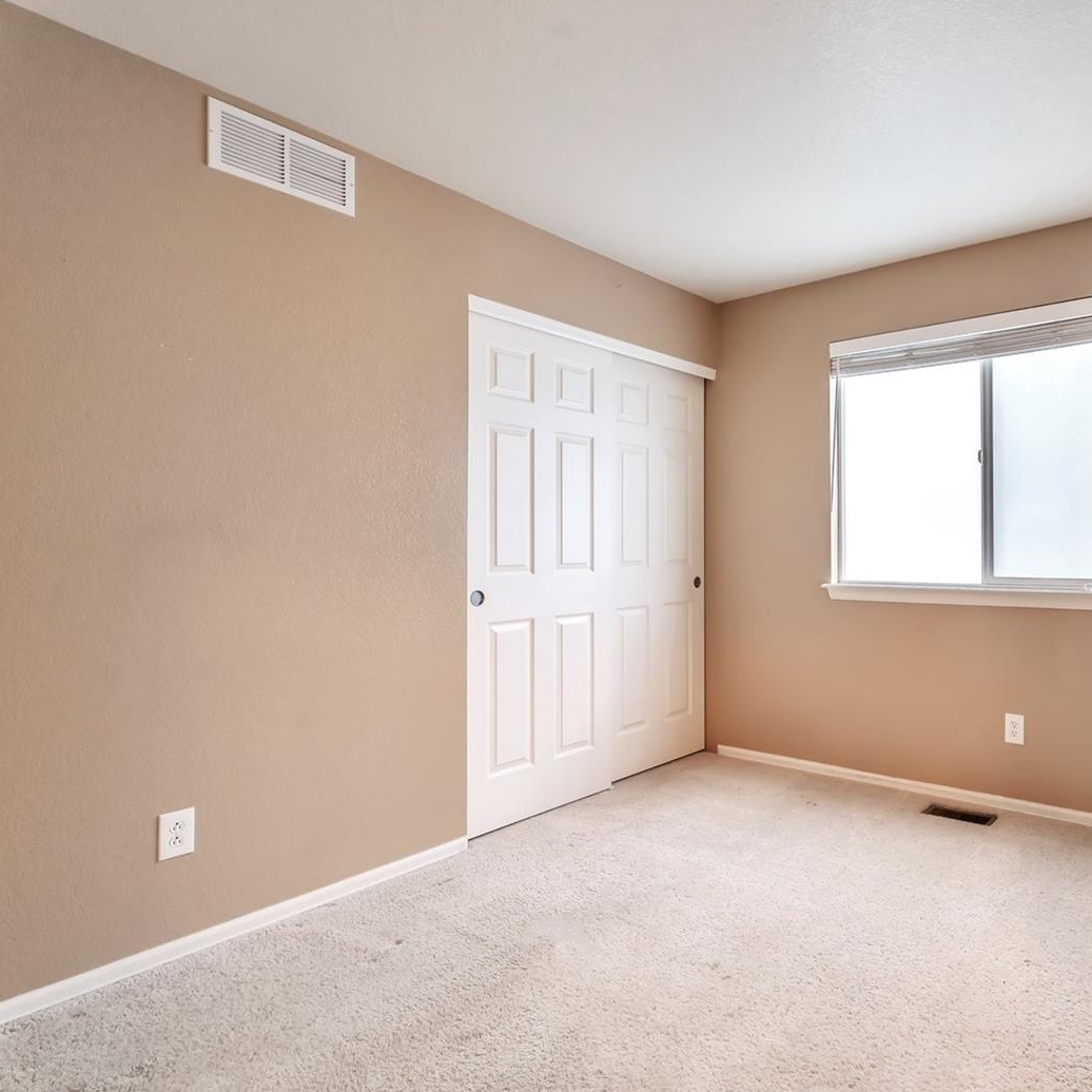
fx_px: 749
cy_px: 538
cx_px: 781
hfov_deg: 68.7
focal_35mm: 21
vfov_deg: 72.1
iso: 500
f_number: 8
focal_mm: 16
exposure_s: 1/8
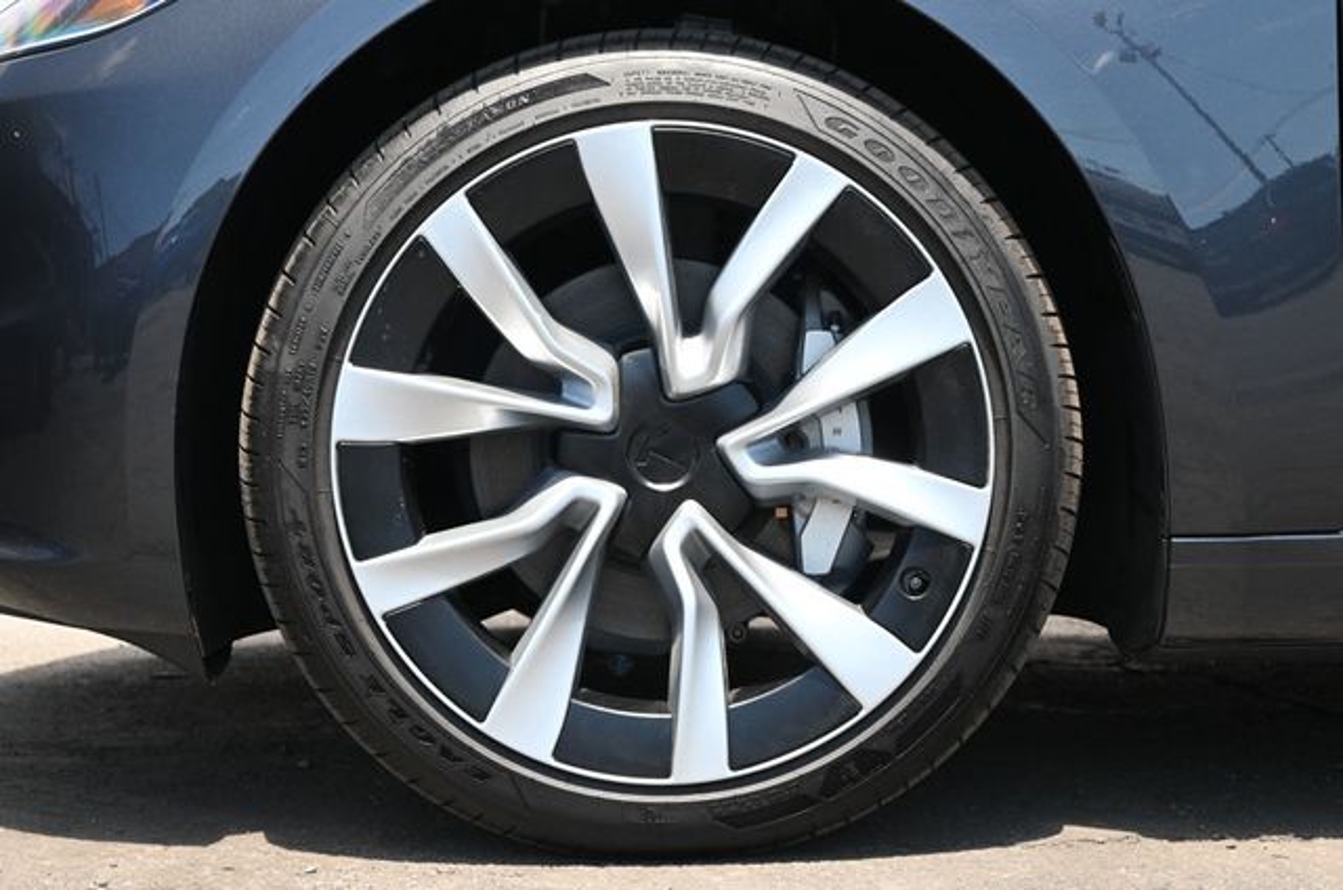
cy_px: 445
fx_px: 2401
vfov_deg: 21.0
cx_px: 672
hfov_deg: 31.2
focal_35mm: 64
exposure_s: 1/250
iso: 400
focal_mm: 43
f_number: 6
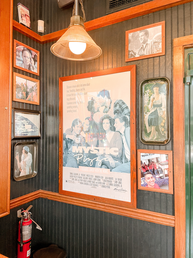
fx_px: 193
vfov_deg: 67.3
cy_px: 129
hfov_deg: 53.1
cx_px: 96
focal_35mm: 26
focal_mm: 4.2
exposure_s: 1/60
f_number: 1.6
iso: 125
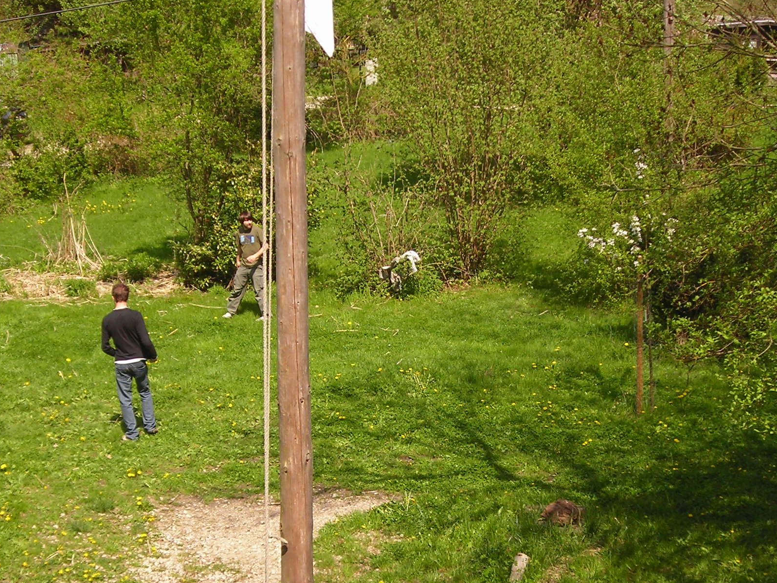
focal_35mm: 67
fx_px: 1504
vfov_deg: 21.6
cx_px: 375
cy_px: 495
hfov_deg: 29.0
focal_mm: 6.3
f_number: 3.2
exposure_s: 1/465
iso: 50
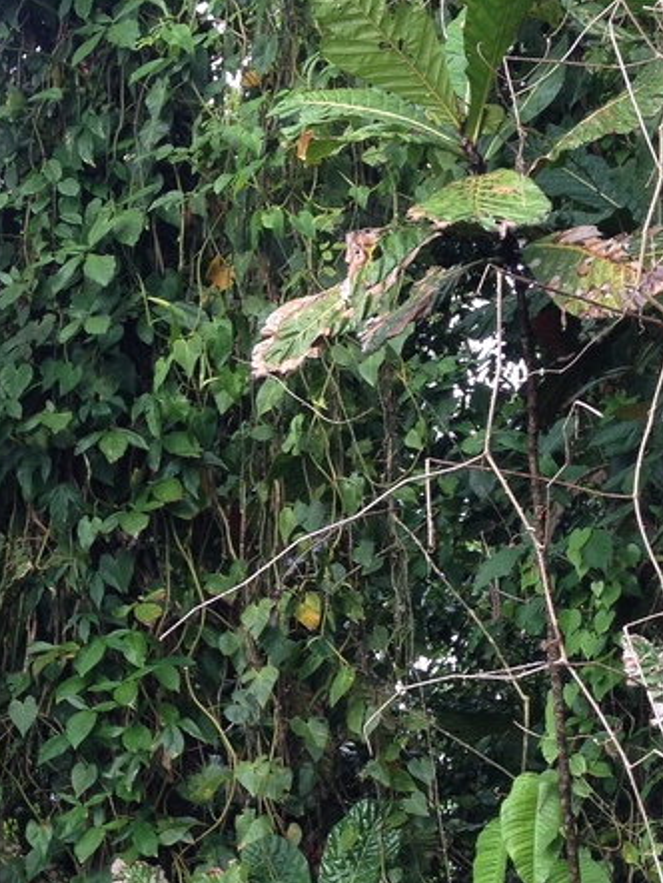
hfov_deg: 15.3
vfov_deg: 20.5
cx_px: 14
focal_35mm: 95
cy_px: 647
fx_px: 2424
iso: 64
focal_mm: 4.28
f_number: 2.4
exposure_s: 1/120
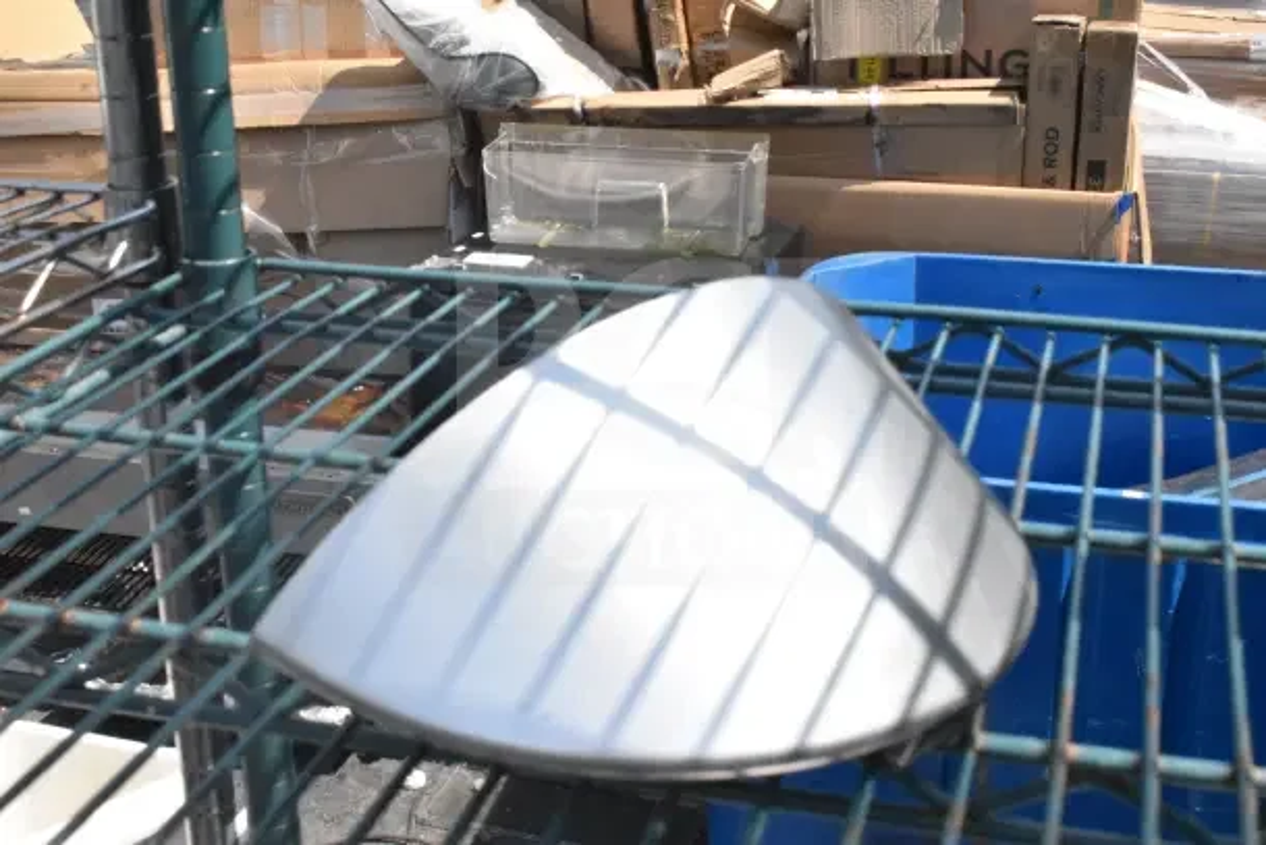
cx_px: 633
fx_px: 1688
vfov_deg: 28.1
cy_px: 422
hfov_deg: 41.1
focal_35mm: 48
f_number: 22
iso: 6400
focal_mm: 32
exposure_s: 1/2000
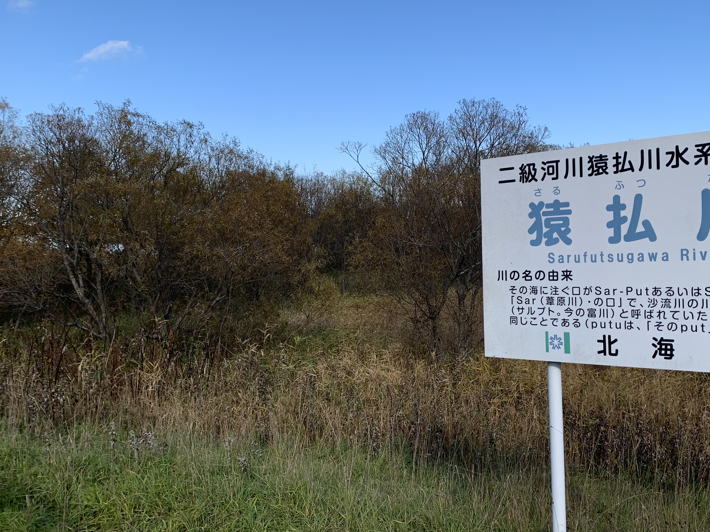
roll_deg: +2.2
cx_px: 420
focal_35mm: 33
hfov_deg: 55.0
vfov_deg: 42.9
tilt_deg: -5.2
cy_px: 267
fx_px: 677
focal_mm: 4.25
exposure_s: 1/1718
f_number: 1.8
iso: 25
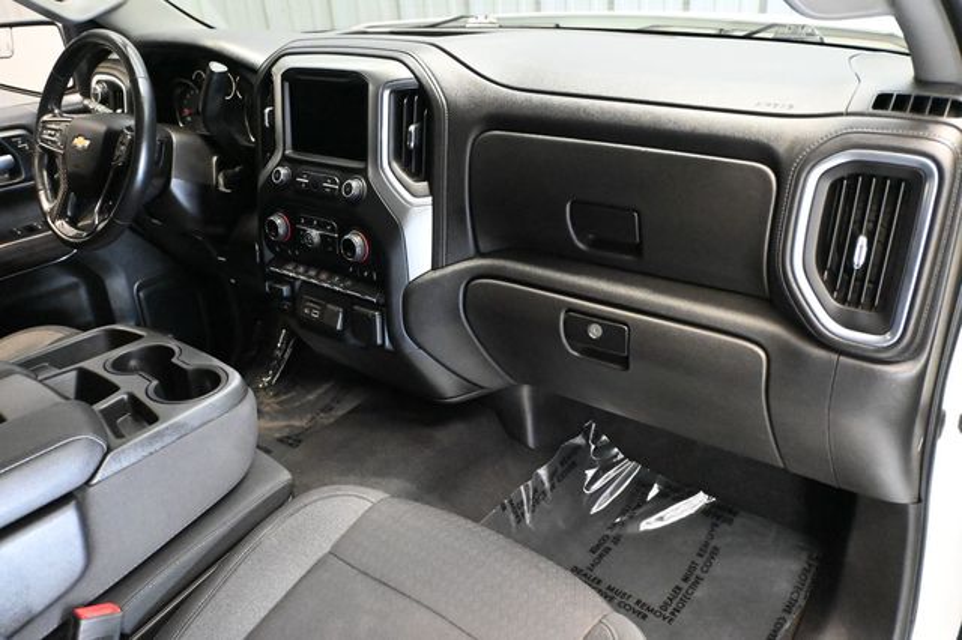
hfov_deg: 63.2
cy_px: 320
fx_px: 781
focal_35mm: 29
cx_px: 481
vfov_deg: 44.6
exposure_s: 1/60
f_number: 3.8
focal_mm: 19.5
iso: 12800
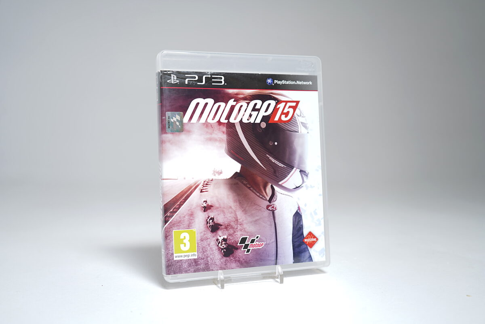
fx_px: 552
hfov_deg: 47.4
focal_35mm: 41
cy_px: 162
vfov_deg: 32.6
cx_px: 242
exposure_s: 1/3
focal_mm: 41
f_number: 5
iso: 64
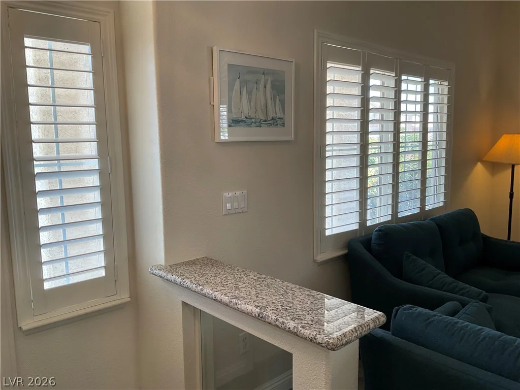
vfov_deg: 48.2
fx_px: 436
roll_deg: +0.5
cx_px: 260
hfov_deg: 61.7
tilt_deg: -7.8
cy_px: 195
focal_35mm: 29
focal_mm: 3
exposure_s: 1/120
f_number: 1.8
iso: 50
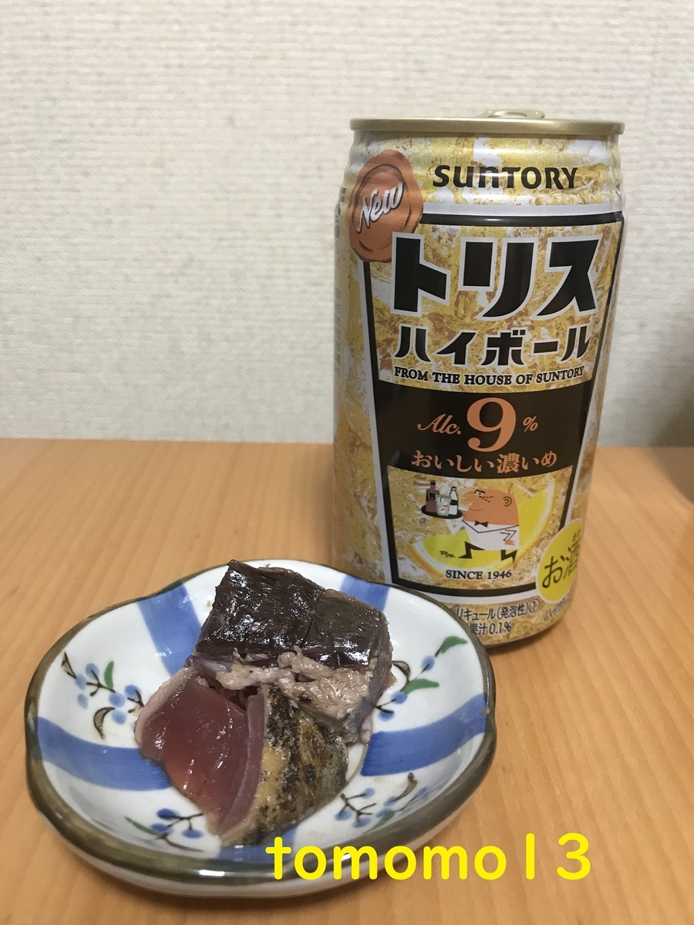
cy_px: 462
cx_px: 347
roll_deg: -0.7
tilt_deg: -21.1
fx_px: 748
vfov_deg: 63.4
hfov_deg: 49.7
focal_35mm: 28
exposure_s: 1/11
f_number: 1.8
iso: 100
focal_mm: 3.99
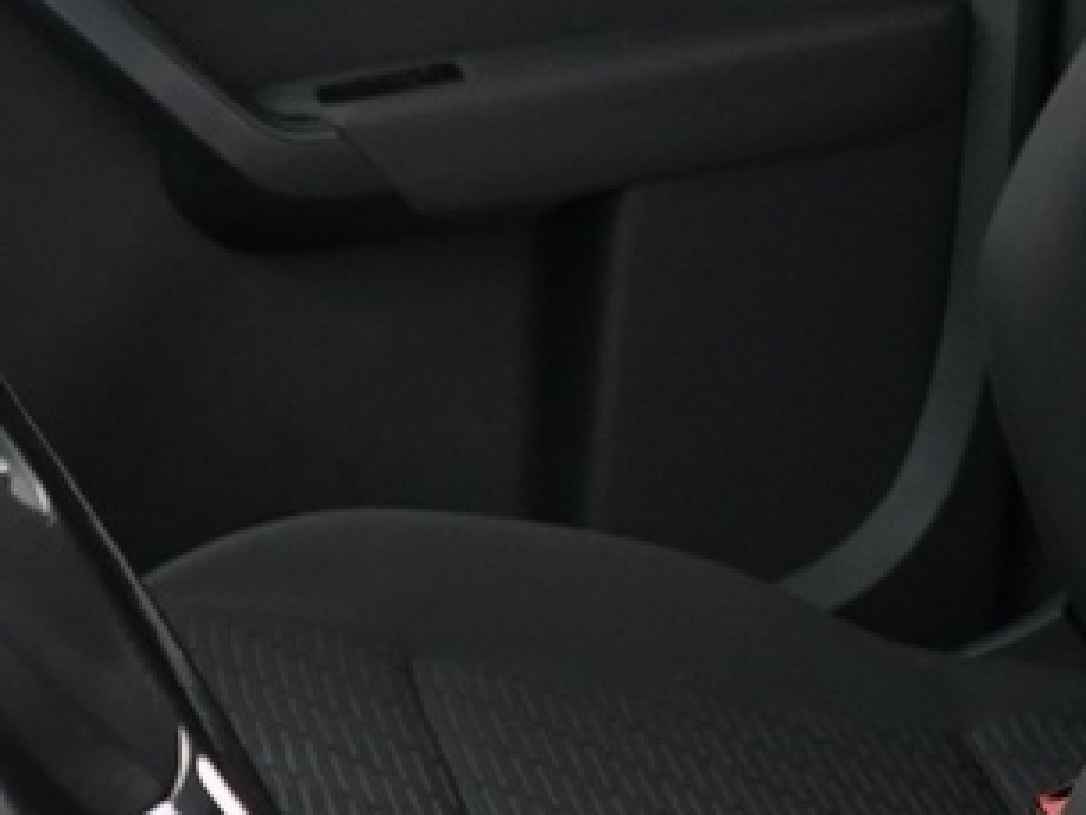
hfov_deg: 13.1
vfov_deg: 10.4
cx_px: 1609
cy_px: 338
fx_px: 4488
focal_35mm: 143
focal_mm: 28
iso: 3200
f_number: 3.5
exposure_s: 1/40
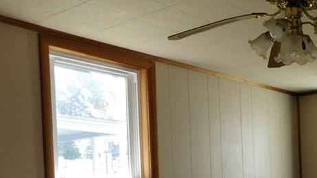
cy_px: 201
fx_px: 471
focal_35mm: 56
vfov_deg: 20.4
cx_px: 347
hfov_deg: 32.7
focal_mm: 4
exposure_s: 1/80
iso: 125
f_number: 3
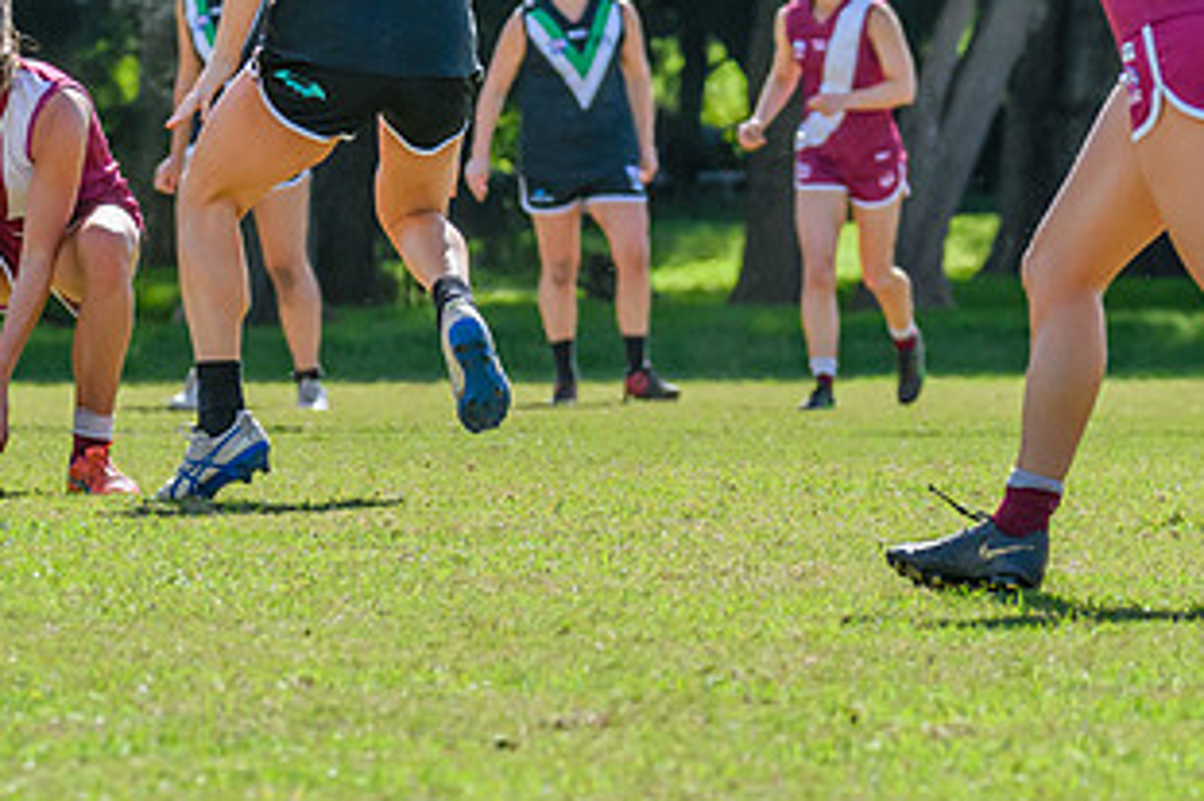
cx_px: 14
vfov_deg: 1.9
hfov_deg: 2.8
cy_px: 225
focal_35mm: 735
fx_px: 24568
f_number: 9
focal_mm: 220
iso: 800
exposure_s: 1/1250
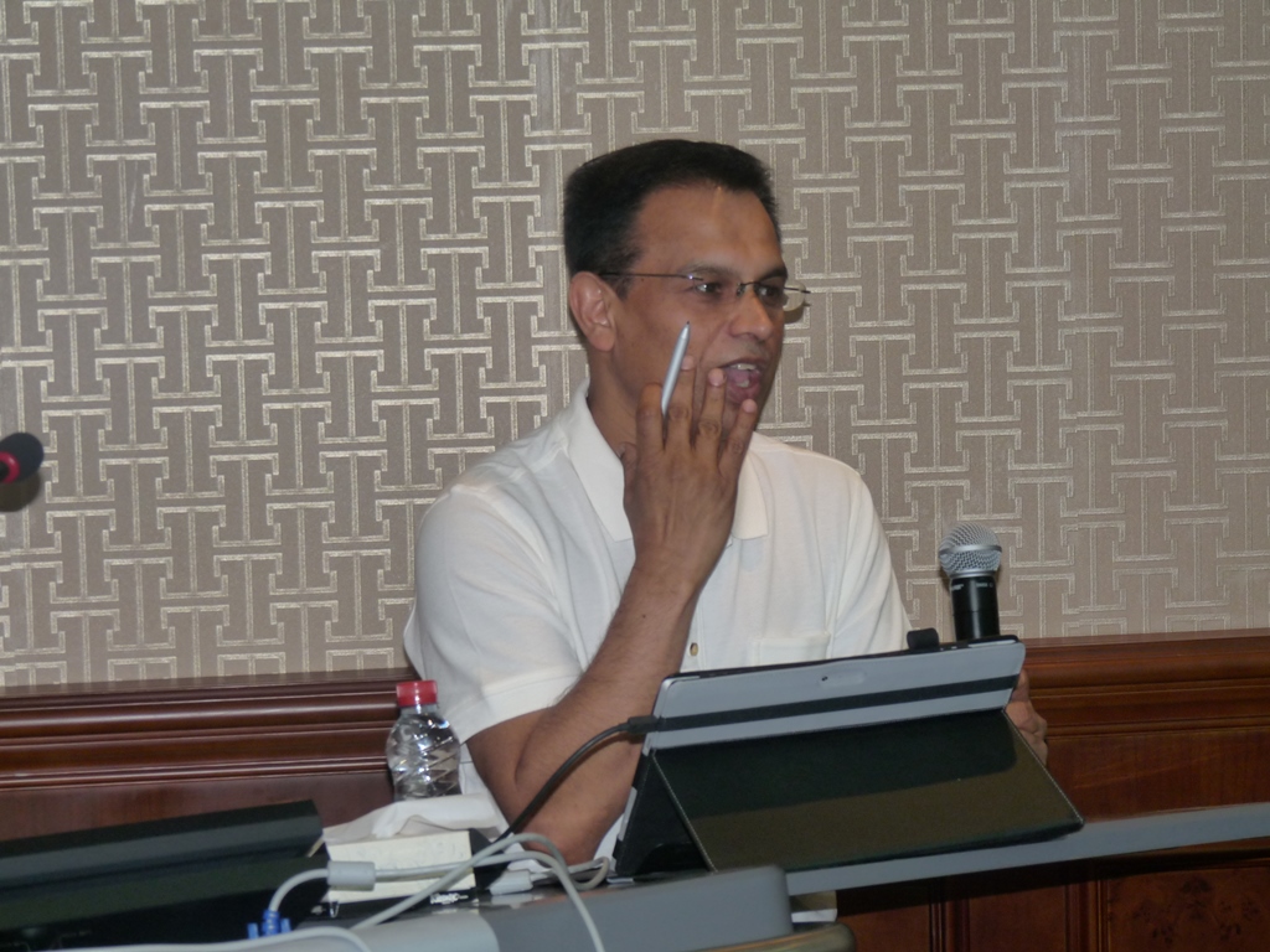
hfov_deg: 19.4
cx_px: 635
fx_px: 3706
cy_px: 476
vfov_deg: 14.6
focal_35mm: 101
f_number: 3.6
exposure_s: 1/80
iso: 200
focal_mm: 18
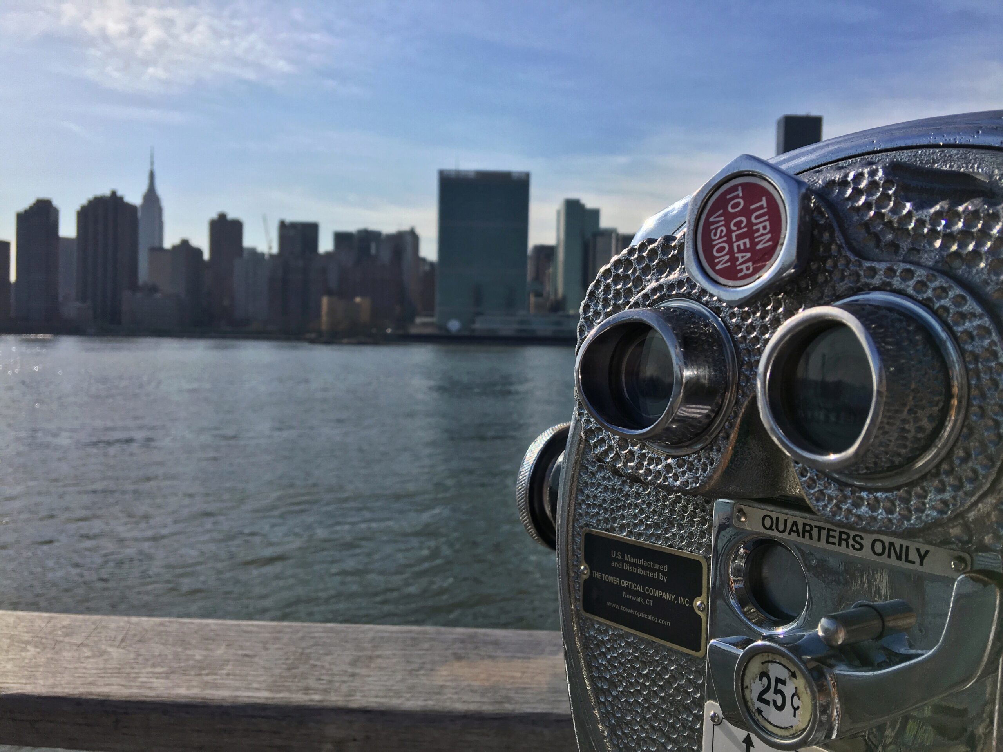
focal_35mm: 29
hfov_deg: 61.7
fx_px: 840
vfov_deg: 48.2
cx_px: 502
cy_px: 376
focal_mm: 4.15
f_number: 2.2
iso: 25
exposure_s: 1/2481
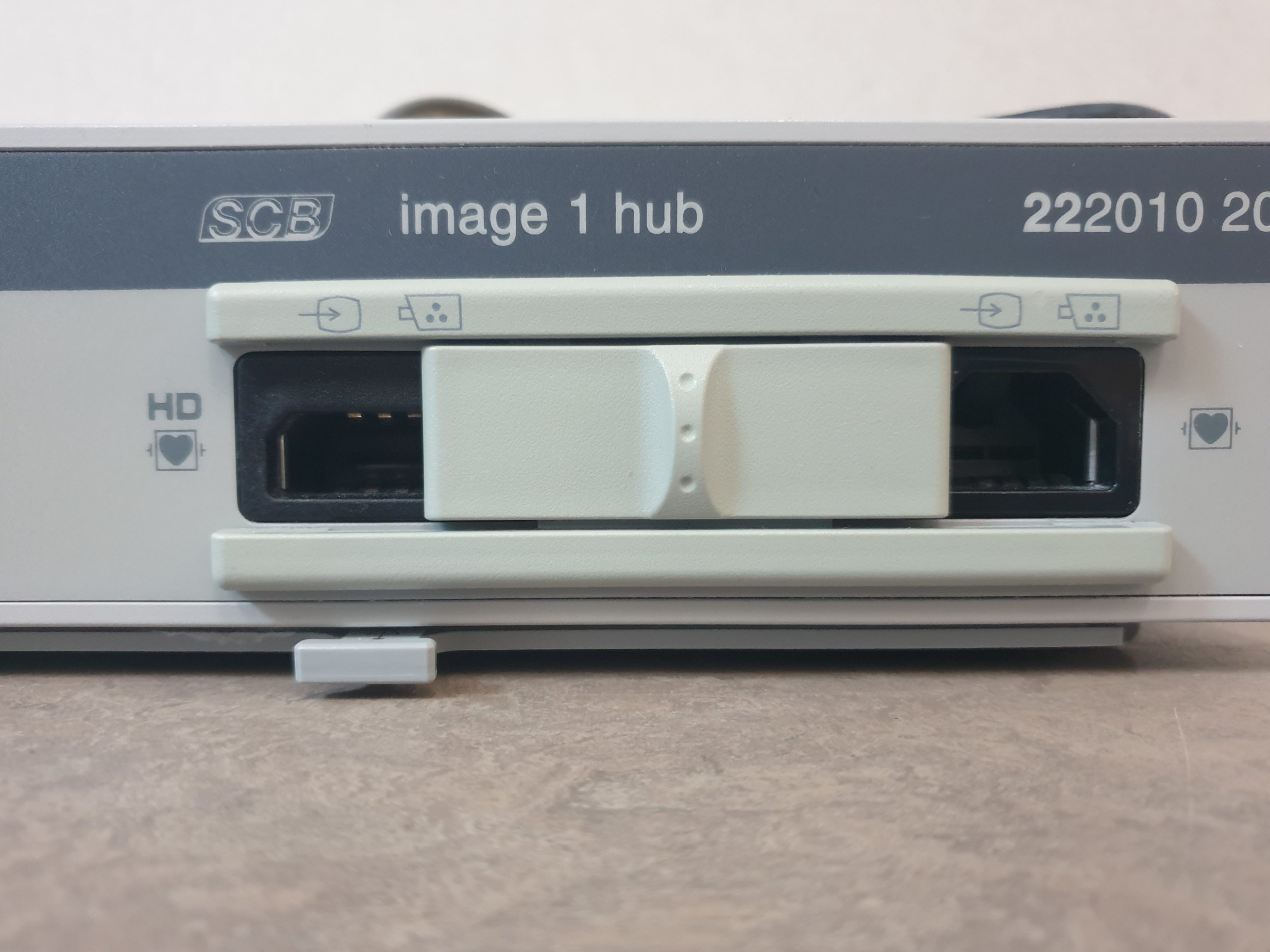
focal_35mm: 27
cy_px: 491
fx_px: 991
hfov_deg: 65.3
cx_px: 612
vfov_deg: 51.4
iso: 250
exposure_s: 1/50
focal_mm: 4.3
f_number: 1.5
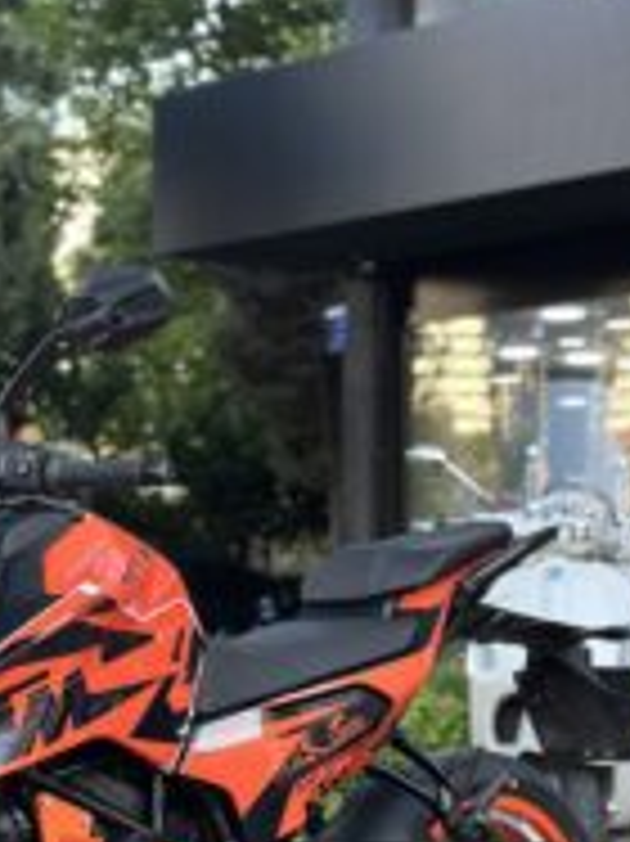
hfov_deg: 15.3
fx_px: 2332
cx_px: 99
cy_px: 777
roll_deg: -1.1
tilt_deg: -4.2
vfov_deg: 20.0
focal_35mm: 96
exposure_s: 1/158
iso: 100
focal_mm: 6.86
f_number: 1.78
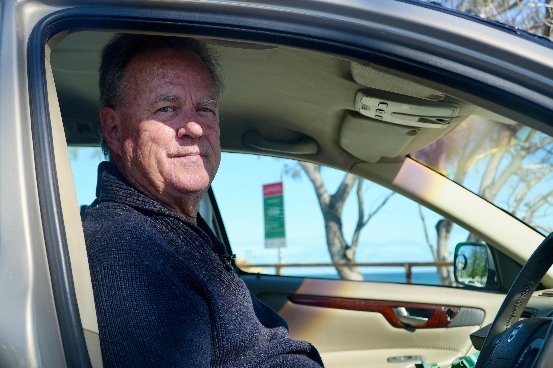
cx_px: 276
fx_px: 714
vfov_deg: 28.9
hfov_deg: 42.3
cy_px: 184
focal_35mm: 46
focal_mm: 31
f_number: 4.5
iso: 100
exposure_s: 1/400
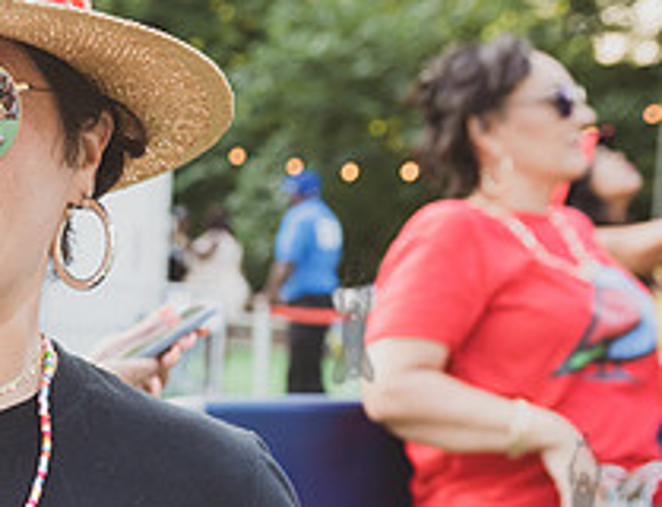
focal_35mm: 104
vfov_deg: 14.3
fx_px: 2004
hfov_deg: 17.9
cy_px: 463
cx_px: -104
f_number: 4
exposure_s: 1/250
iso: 500
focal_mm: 32
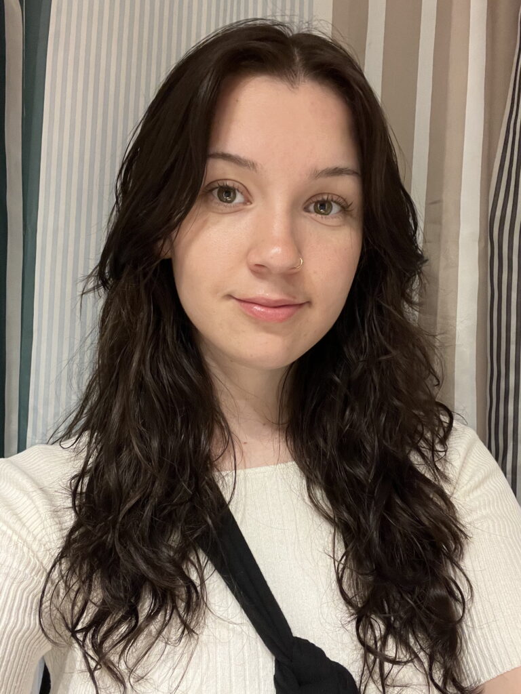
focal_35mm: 30
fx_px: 602
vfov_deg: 60.0
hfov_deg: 46.8
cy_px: 347
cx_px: 260
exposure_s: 1/33
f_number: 2.2
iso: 320
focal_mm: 2.71
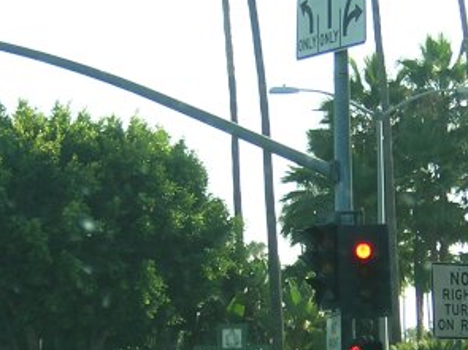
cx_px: 378
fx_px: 2257
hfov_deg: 11.8
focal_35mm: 167
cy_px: 306
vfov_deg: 8.9
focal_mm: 10.1
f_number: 3.9
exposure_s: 1/152
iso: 100
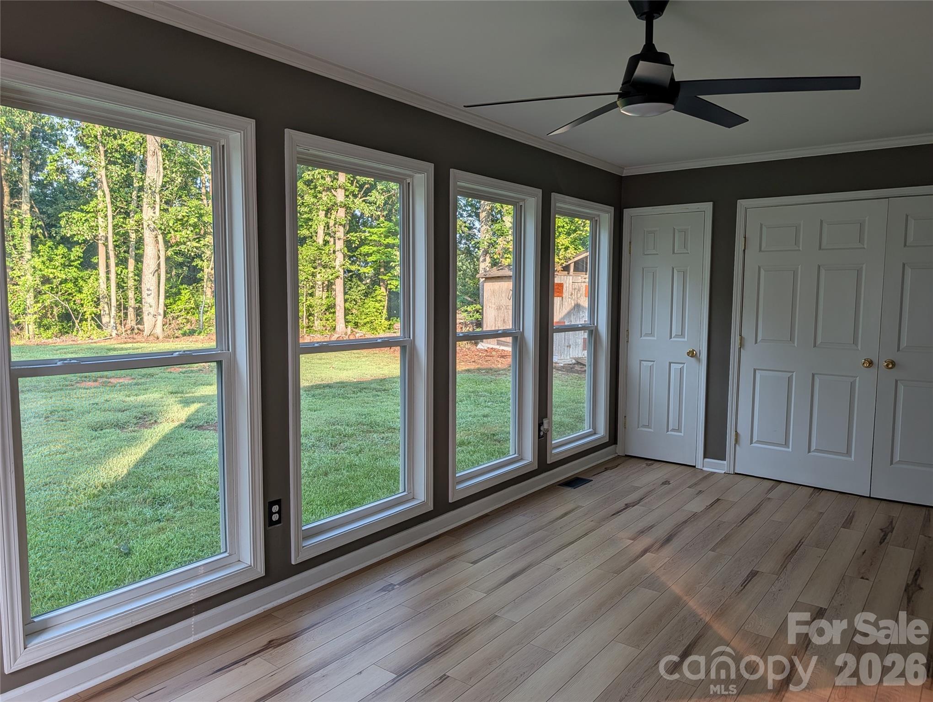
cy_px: 351
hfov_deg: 71.5
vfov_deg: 56.9
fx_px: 648
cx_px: 466
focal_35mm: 24
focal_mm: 6.9
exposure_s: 1/704
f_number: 1.68
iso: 19
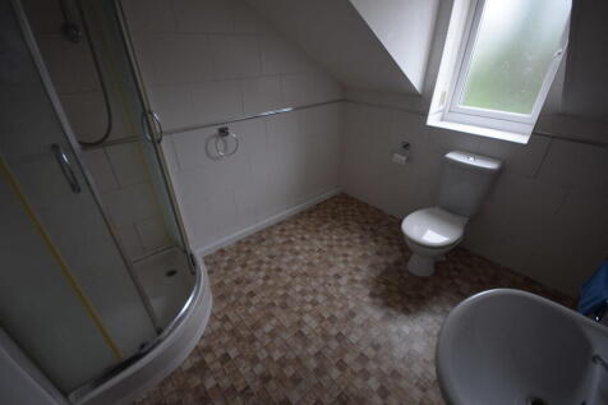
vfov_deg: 72.0
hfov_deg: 95.0
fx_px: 279
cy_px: 202
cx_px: 304
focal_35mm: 16
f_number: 4.2
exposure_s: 1/6
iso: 200
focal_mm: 11
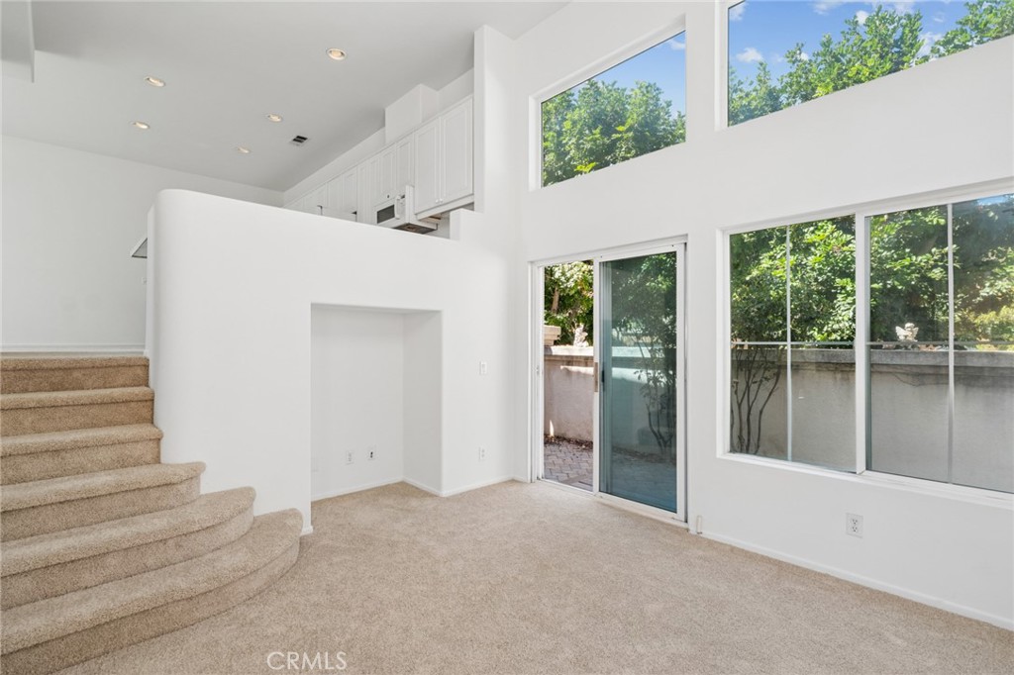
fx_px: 450
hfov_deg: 96.8
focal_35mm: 16
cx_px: 507
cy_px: 338
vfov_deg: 73.7
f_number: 9
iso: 200
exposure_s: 1/30
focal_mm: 16
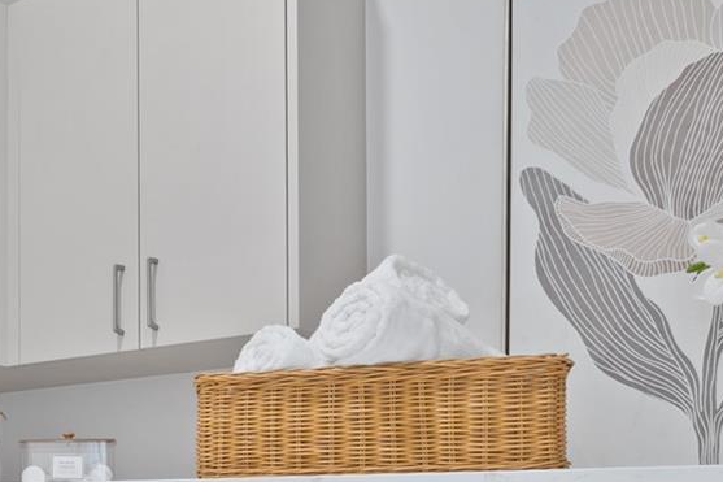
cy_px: 491
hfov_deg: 37.7
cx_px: 13
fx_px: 944
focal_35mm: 47
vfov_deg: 26.9
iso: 160
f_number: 8
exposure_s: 1/1.67
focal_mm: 10.9
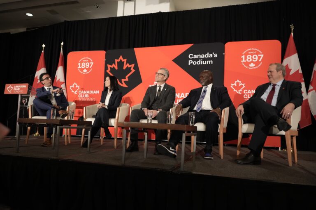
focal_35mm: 28
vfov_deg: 46.4
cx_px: 158
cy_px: 105
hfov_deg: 65.5
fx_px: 246
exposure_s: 1/320
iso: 3200
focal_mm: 28
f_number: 3.5
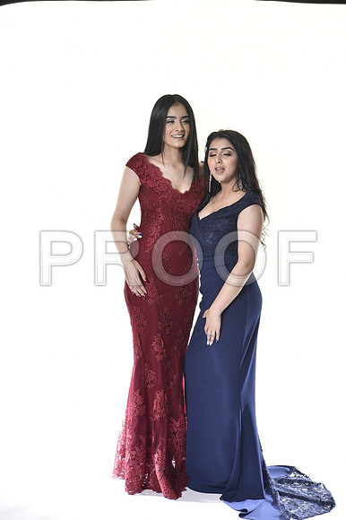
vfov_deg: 31.0
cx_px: 173
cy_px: 260
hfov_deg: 20.9
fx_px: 938
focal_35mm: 65
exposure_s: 1/200
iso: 400
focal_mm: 65
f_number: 9
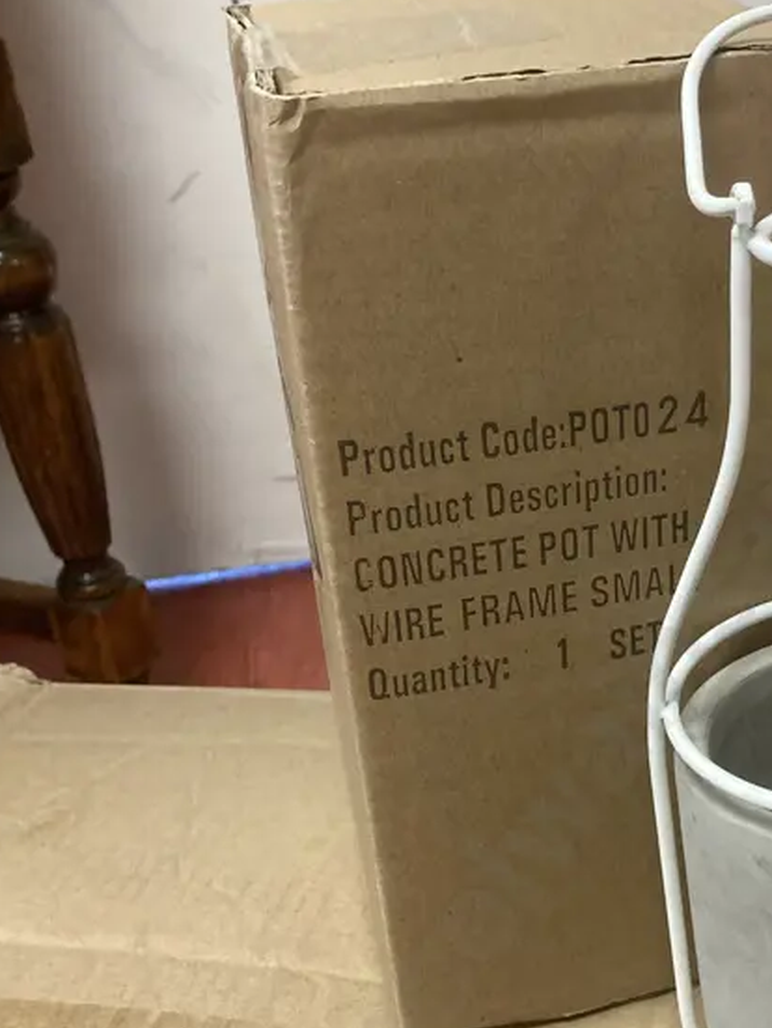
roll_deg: +3.6
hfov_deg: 27.0
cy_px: 625
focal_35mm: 52
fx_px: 1544
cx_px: 703
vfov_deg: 36.6
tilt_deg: -29.4
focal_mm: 3.99
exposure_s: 1/50
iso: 200
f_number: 1.8
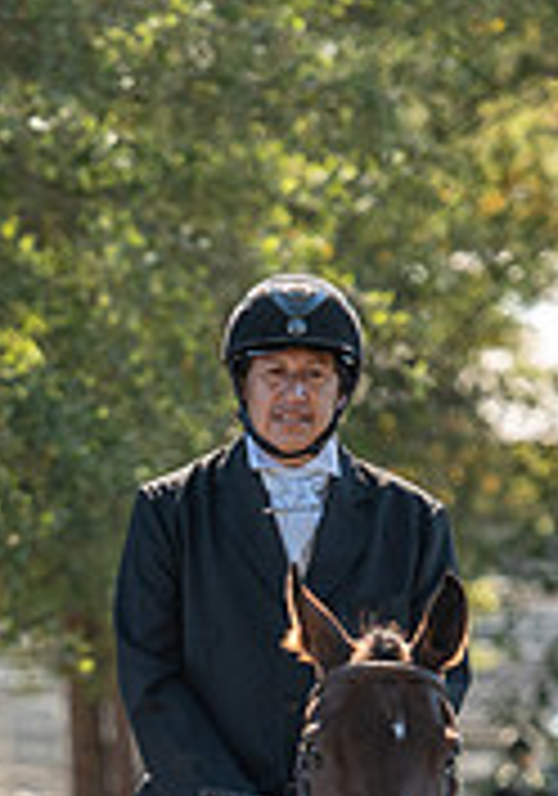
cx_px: -208
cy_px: 953
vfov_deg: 3.6
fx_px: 12788
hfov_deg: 2.5
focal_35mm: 569
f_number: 4
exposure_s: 1/320
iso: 280
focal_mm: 145
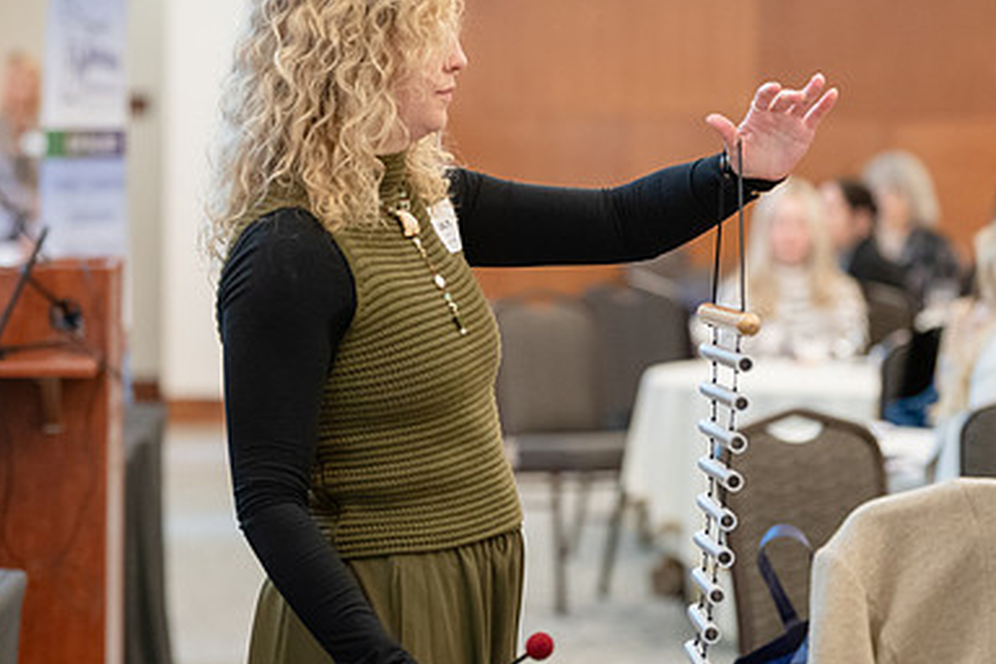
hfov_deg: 12.5
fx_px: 4537
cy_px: 323
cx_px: 488
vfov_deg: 8.4
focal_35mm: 164
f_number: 2.8
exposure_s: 1/250
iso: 3200
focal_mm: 105
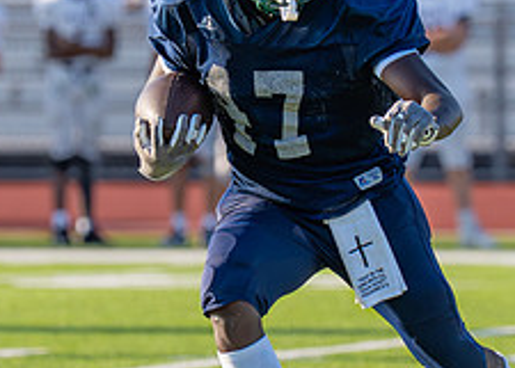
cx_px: 330
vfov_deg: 2.0
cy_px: 235
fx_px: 10303
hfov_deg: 2.9
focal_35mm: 704
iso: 320
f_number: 2.8
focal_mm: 165
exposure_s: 1/5000
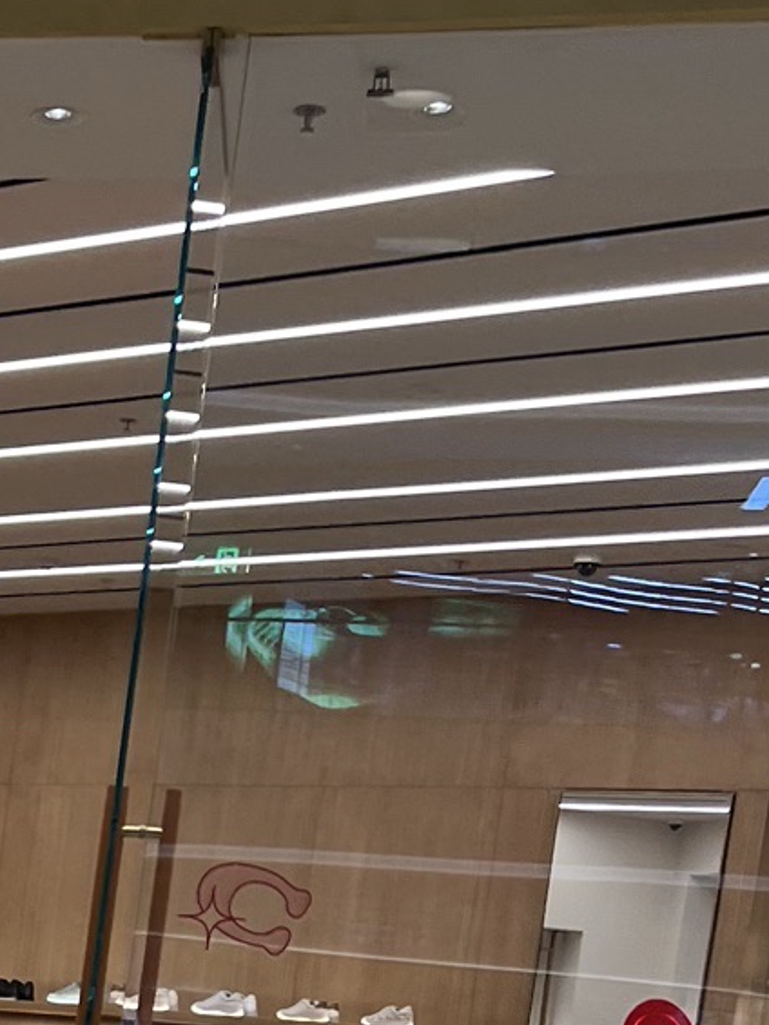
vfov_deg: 19.7
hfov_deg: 14.3
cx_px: -577
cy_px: 1303
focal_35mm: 92
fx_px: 2724
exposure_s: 1/143
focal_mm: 5.7
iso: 32
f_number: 1.5
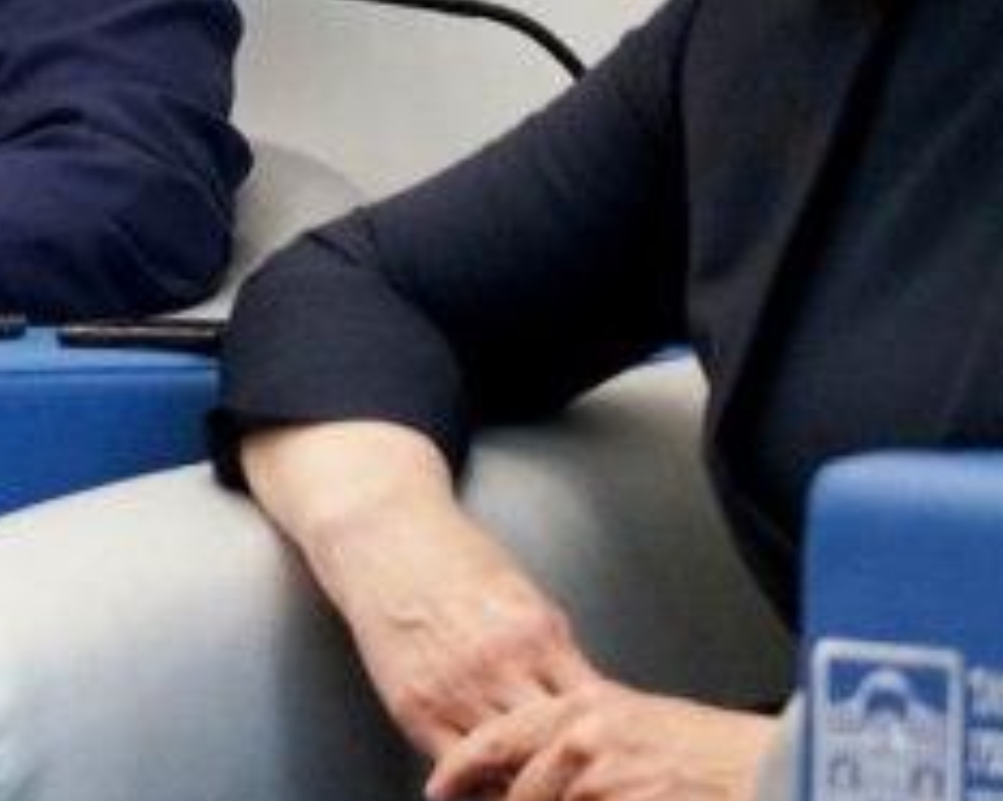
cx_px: -482
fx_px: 12872
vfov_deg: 3.6
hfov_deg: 4.4
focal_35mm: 434
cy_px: -50
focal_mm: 105
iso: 2000
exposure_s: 1/200
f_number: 4
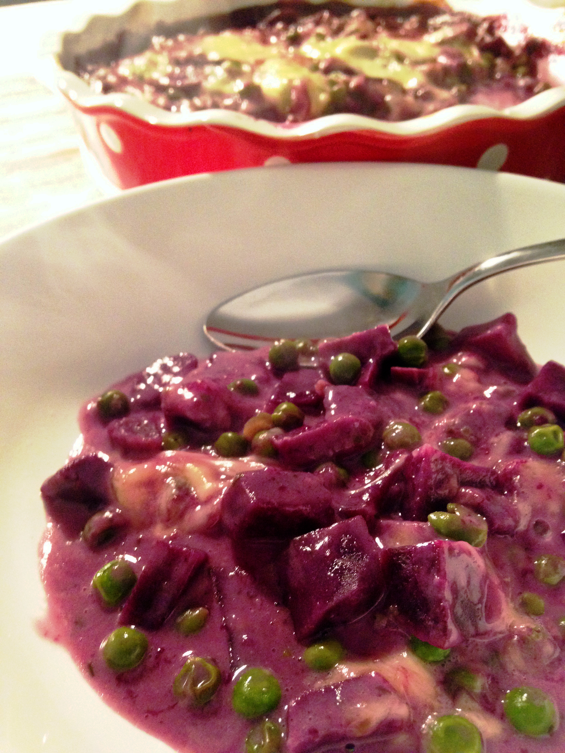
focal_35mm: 33
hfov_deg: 42.9
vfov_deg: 55.4
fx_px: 718
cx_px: 282
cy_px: 376
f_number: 2.4
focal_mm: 4.12
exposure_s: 1/15
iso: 400
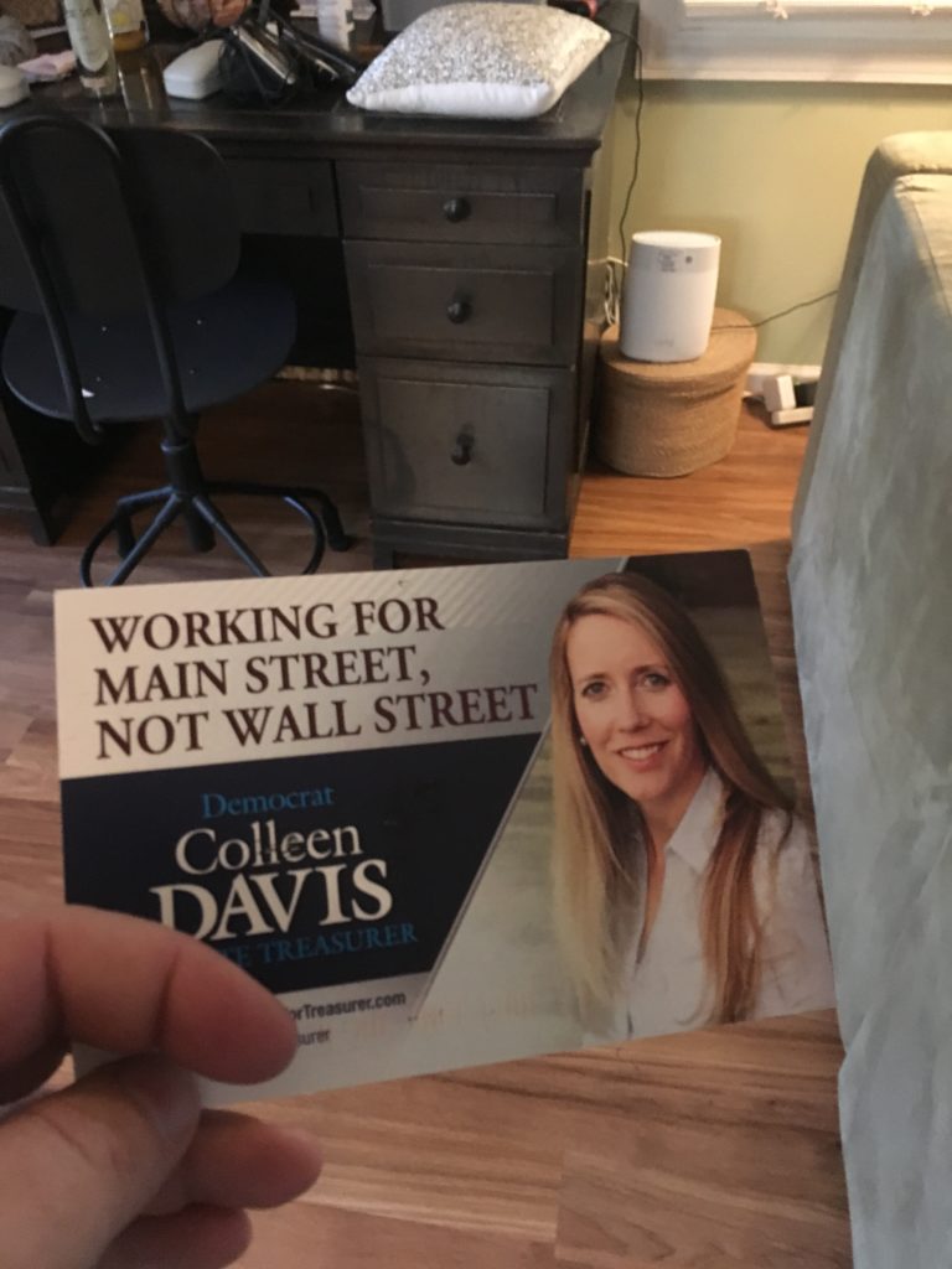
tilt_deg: -41.2
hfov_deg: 48.2
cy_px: 634
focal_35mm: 29
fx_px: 1063
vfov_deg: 61.7
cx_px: 476
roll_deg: +1.0
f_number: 2.2
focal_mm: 4.15
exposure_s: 1/15
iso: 500
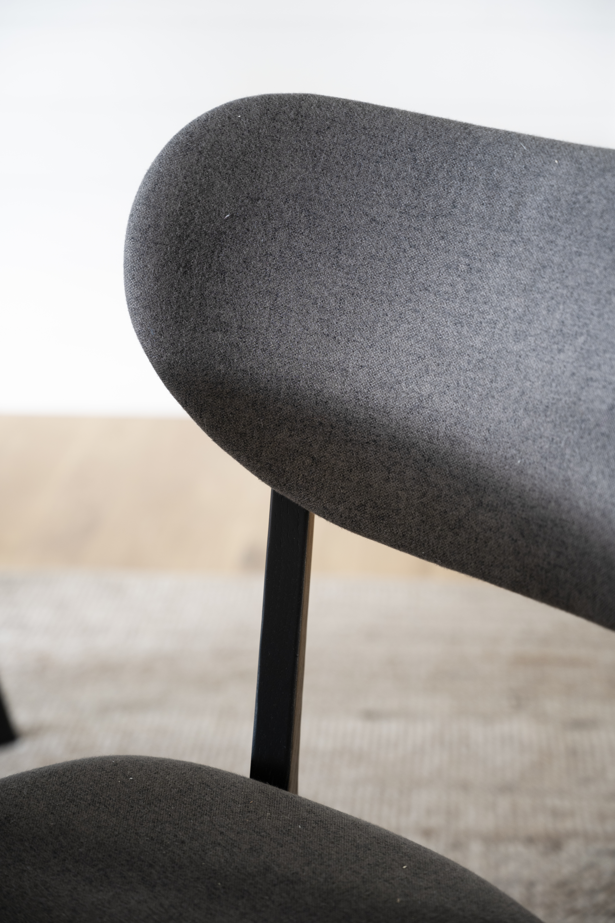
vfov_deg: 28.8
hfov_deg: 19.5
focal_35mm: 70
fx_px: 1794
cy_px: 462
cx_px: 308
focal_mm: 70
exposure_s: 1/60
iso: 200
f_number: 4
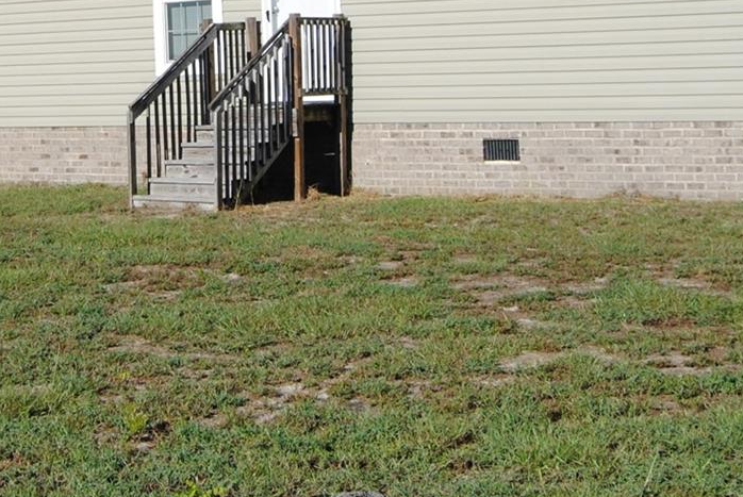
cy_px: -99
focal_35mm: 88
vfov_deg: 15.0
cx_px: 118
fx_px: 1818
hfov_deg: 22.7
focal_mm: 20
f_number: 9
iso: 100
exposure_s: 1/320
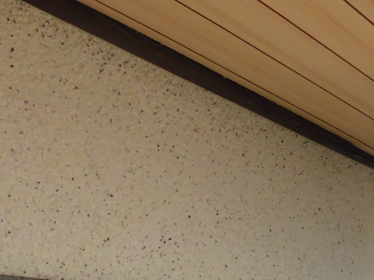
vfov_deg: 19.0
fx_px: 832
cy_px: 201
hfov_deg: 23.7
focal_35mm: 77
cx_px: 417
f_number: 3.5
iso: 100
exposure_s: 1/250
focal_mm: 4.6
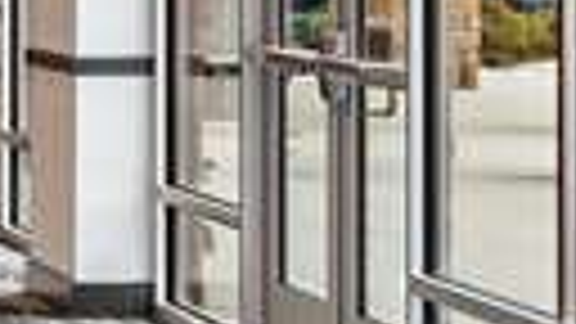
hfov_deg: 8.1
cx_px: -673
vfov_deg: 4.8
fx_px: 3834
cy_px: -106
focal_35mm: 251
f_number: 8
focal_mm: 30
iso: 160
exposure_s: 1/30
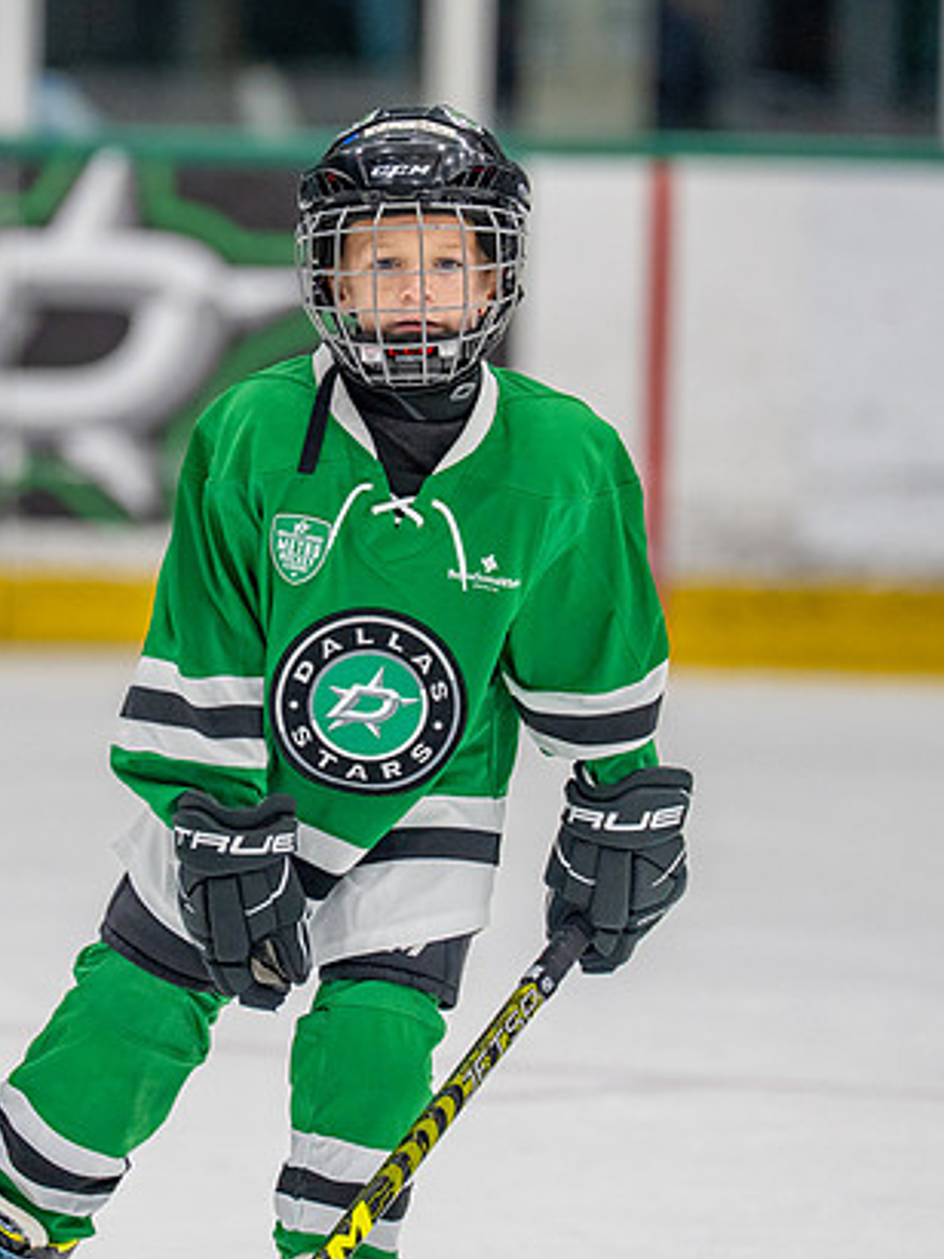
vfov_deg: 4.7
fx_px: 15498
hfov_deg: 3.5
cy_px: 475
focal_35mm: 426
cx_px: 331
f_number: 2.8
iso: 1000
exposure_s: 1/1250
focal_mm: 200
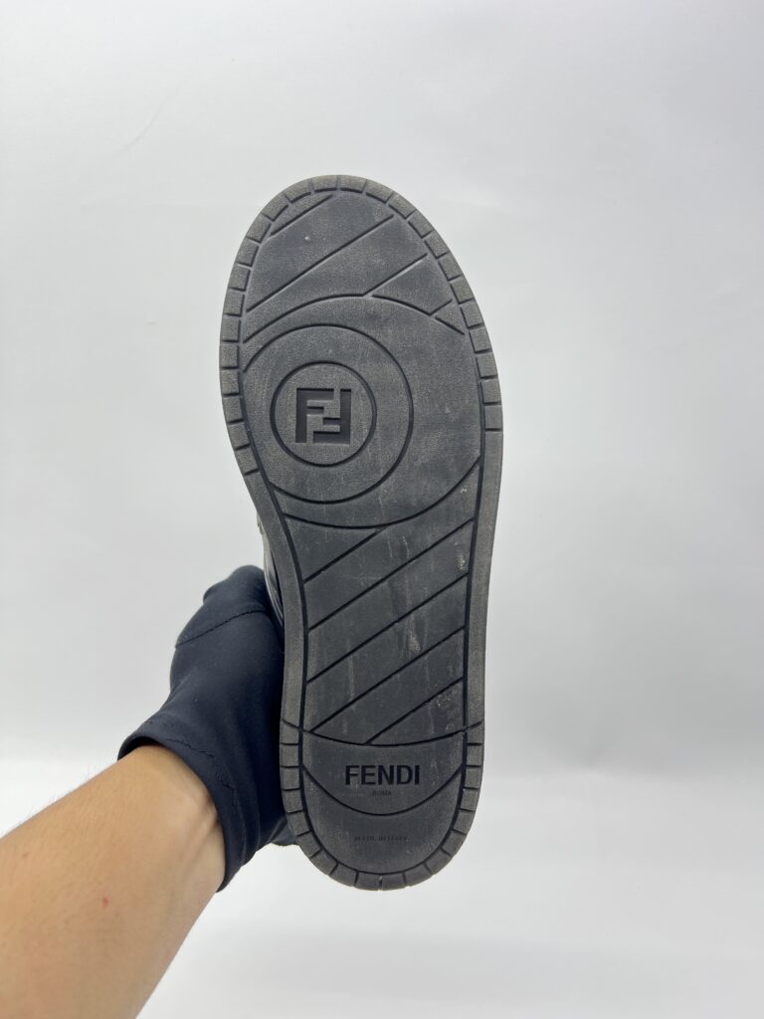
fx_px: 765
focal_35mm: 26
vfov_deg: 67.3
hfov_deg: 53.1
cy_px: 510
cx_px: 382
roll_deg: +0.0
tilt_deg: -15.7
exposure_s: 1/100
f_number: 1.5
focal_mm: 5.7
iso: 40
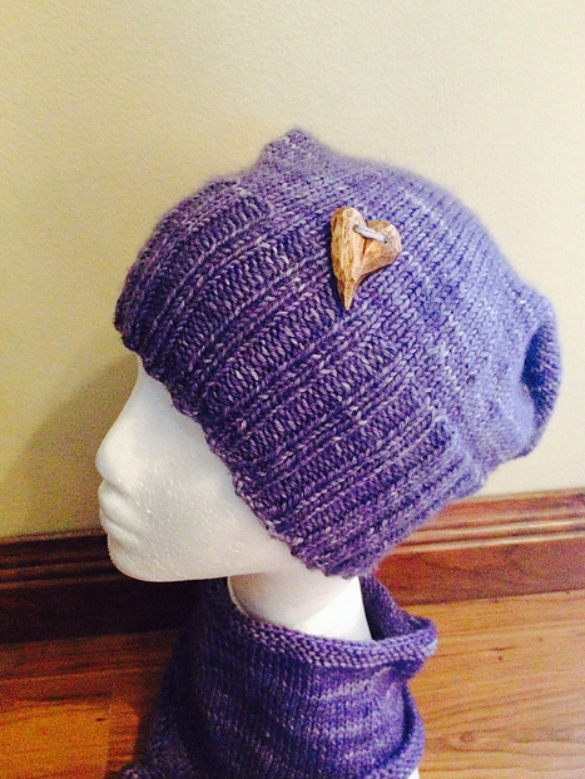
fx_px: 811
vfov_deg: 51.3
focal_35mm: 36
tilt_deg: -30.5
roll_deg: +1.6
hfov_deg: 39.7
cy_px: 379
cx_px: 288
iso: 800
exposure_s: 1/17
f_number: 2.4
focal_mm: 4.28
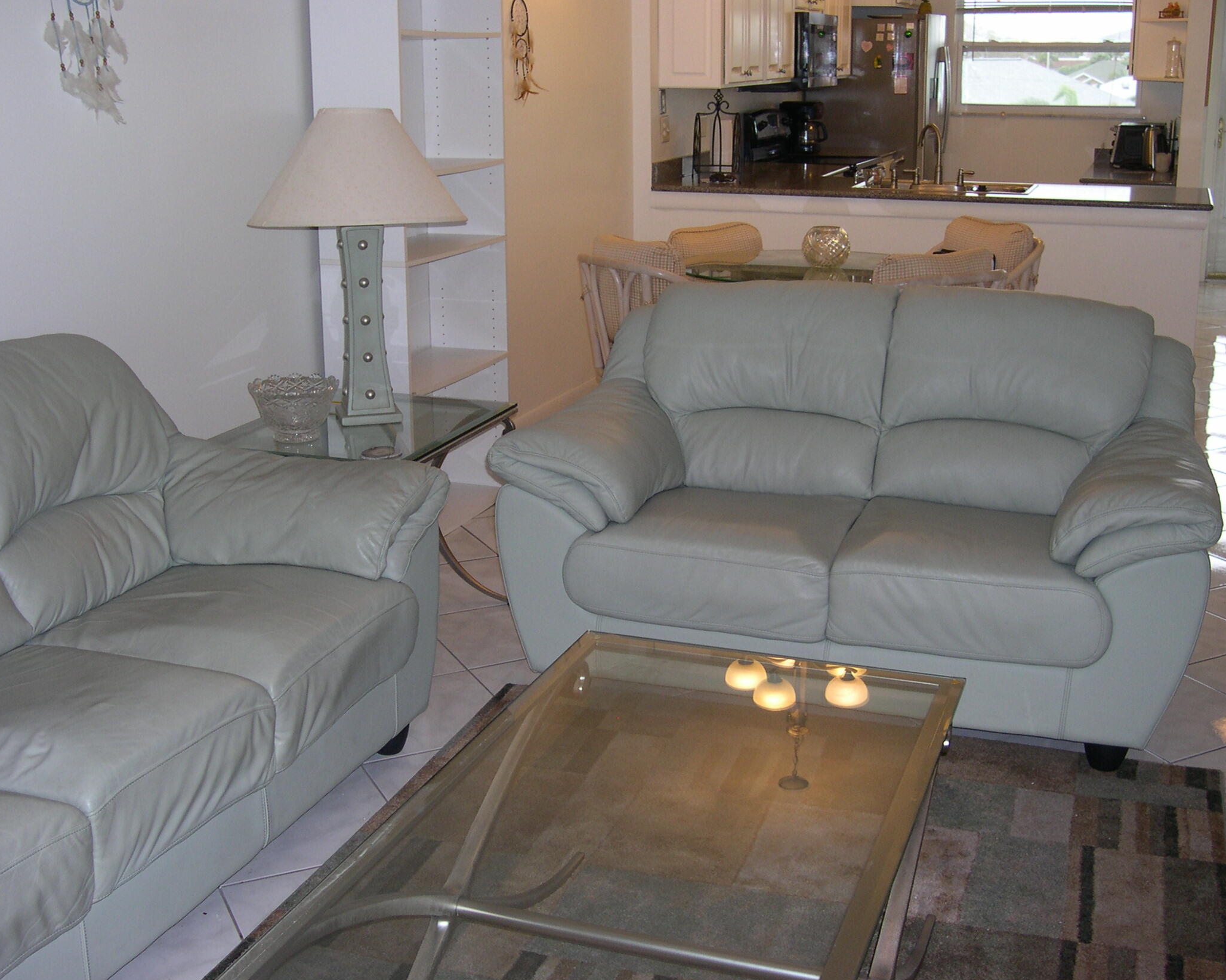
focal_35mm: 41
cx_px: 597
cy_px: 479
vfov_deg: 36.5
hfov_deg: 44.8
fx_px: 1488
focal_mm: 8
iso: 100
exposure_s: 1/60
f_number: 2.8
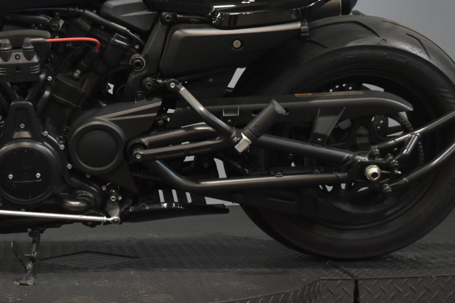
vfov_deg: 18.0
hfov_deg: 27.1
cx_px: 88
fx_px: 923
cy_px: -26
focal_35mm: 73
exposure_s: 1/30
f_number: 3.8
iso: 1100
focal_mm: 22
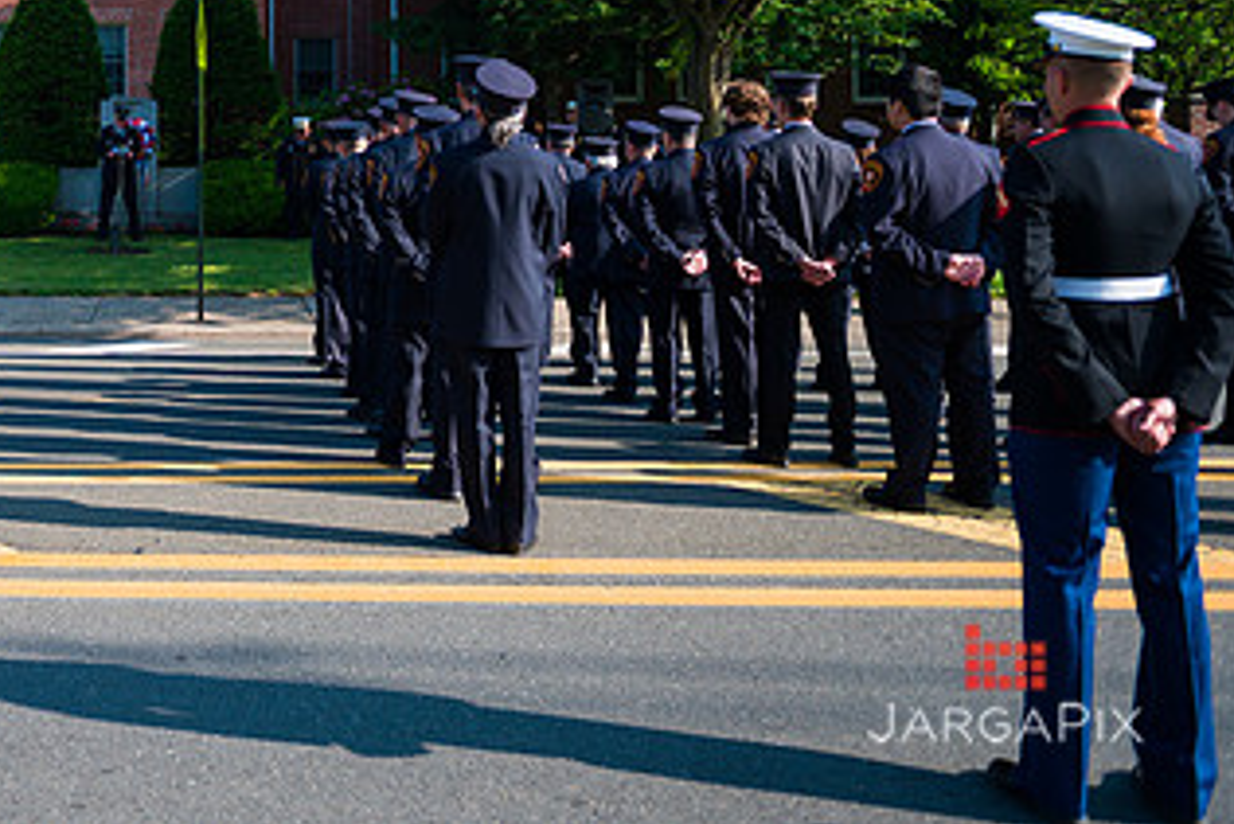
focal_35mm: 44
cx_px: 109
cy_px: 74
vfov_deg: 29.2
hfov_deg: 40.8
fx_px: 1509
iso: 200
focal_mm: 24
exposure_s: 1/3200
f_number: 3.2
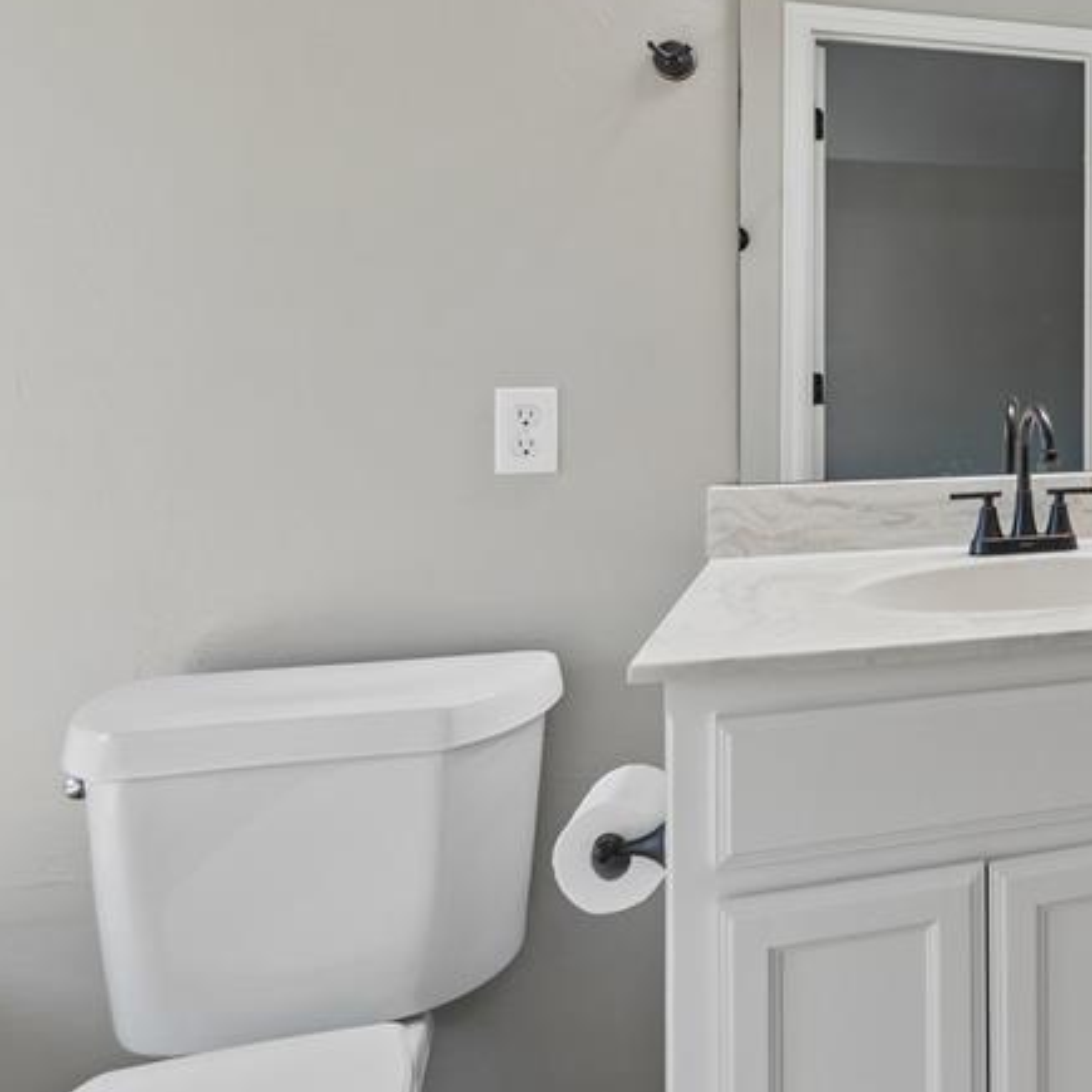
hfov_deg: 40.8
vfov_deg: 53.2
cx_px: 1256
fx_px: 1071
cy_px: 382
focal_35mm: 30
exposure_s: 1/125
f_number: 6.3
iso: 200
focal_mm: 10
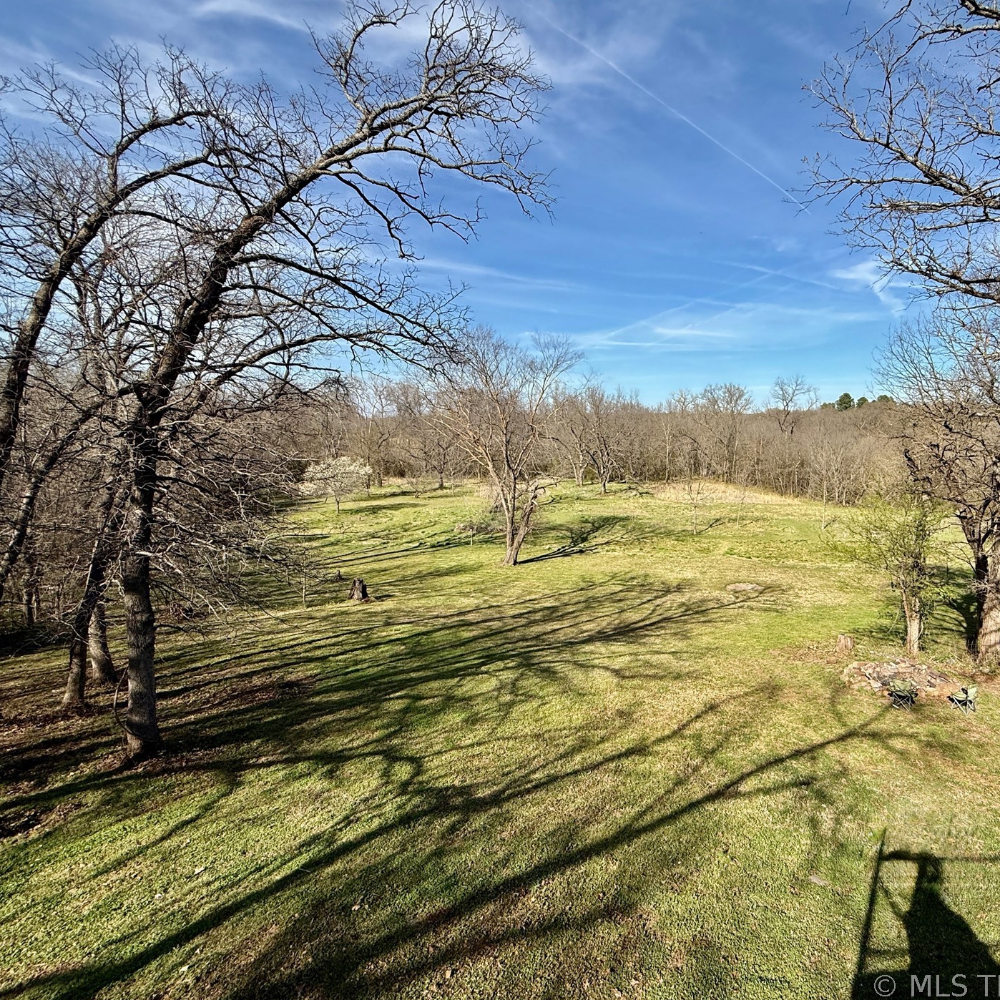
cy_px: 495
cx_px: 647
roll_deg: -0.9
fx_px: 556
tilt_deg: -6.1
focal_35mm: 17
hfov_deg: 81.8
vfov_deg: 84.0
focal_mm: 2.22
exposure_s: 1/2237
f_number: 2.2
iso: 50
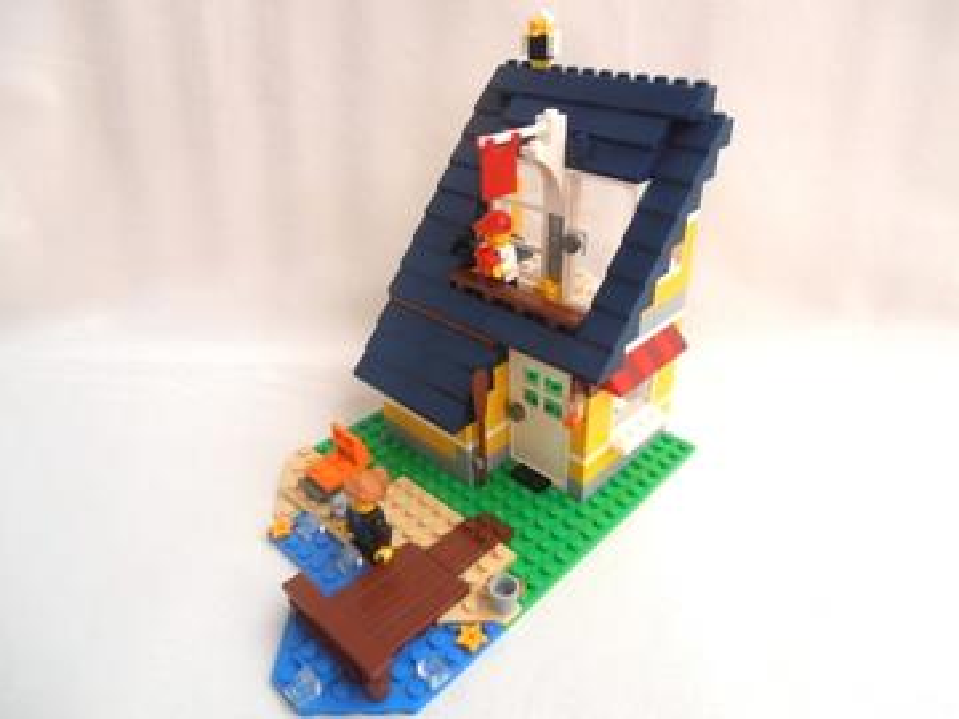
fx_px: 665
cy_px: 360
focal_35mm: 24
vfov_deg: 56.8
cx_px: 480
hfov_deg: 71.6
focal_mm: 4.2
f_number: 3
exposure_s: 1/160
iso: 80
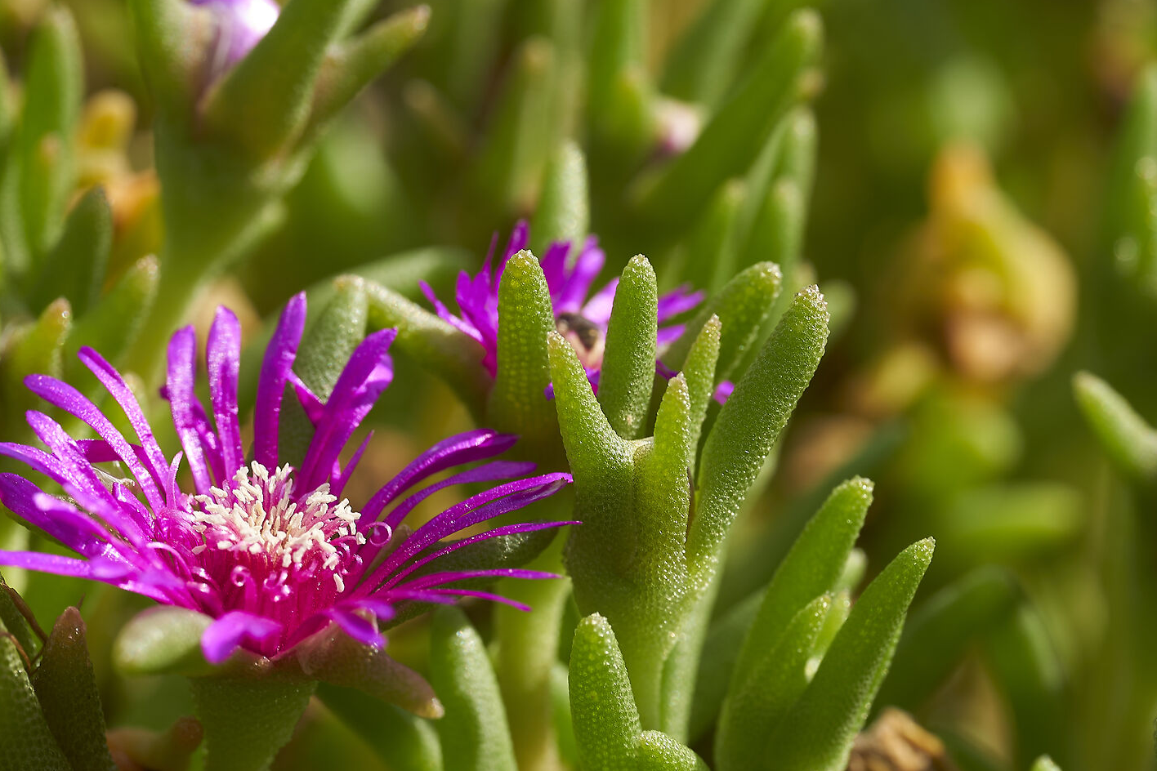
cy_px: 591
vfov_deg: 7.7
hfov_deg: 11.5
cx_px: 495
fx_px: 5720
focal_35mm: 178
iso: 125
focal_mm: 105
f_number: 7.1
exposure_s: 1/125
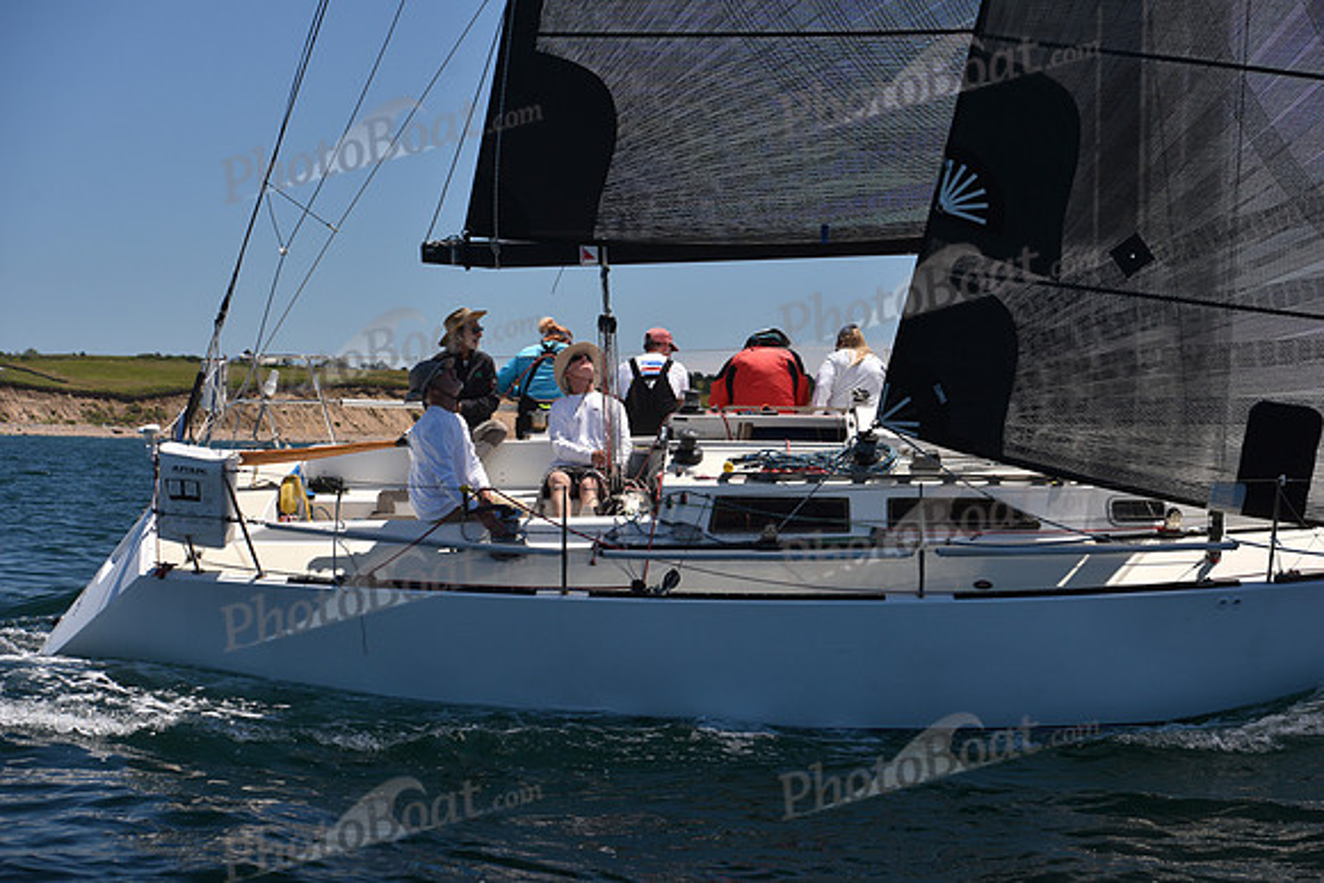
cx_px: 662
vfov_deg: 19.5
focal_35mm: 70
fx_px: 2575
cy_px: 442
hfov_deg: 28.8
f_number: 6.3
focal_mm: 70
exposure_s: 1/800
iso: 250
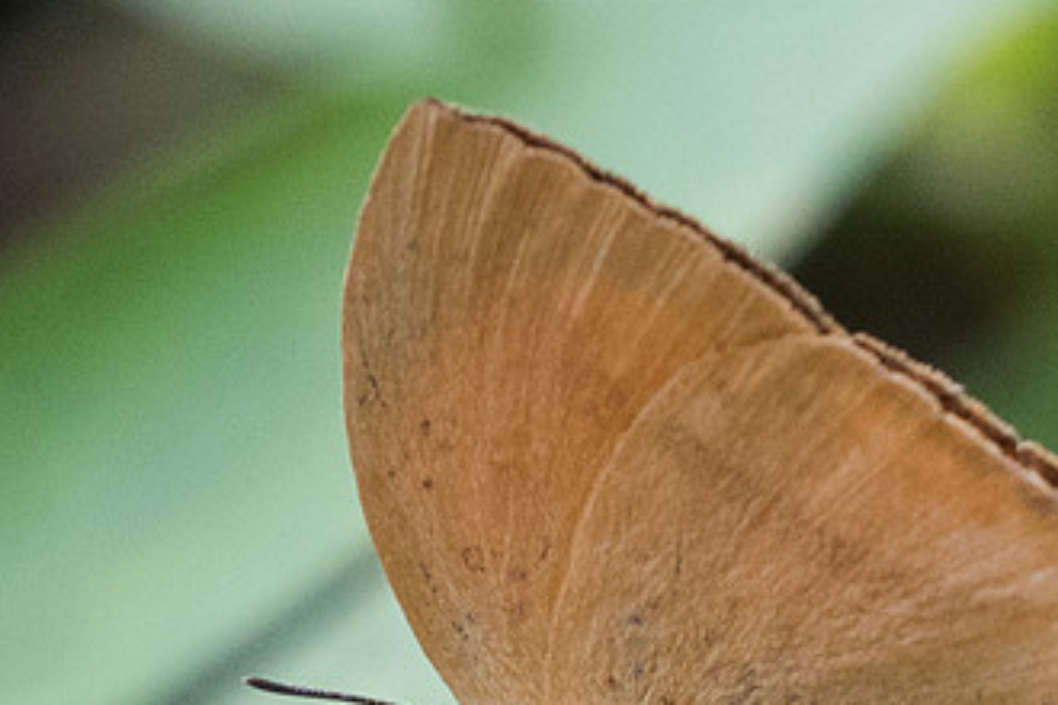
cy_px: 922
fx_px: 39525
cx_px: 664
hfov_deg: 1.5
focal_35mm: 1345
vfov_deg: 1.0
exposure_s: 1/1250
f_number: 5
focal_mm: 150
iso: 1000
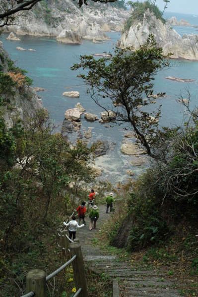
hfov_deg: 30.8
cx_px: 99
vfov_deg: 45.0
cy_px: 148
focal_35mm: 44
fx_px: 359
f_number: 8
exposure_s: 1/125
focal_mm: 29
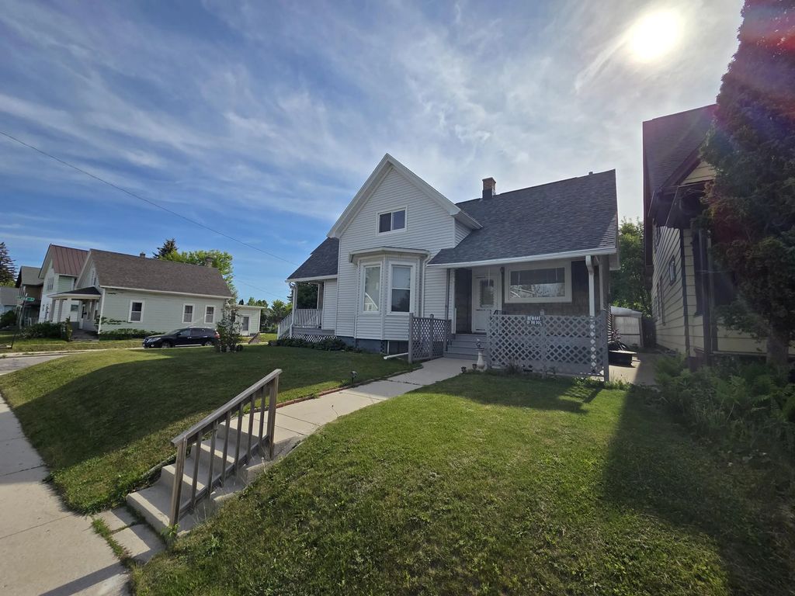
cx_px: 398
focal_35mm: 13
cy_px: 298
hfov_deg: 106.2
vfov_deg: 89.9
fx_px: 299
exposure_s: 1/4131
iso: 50
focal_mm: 2.2
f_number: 2.2
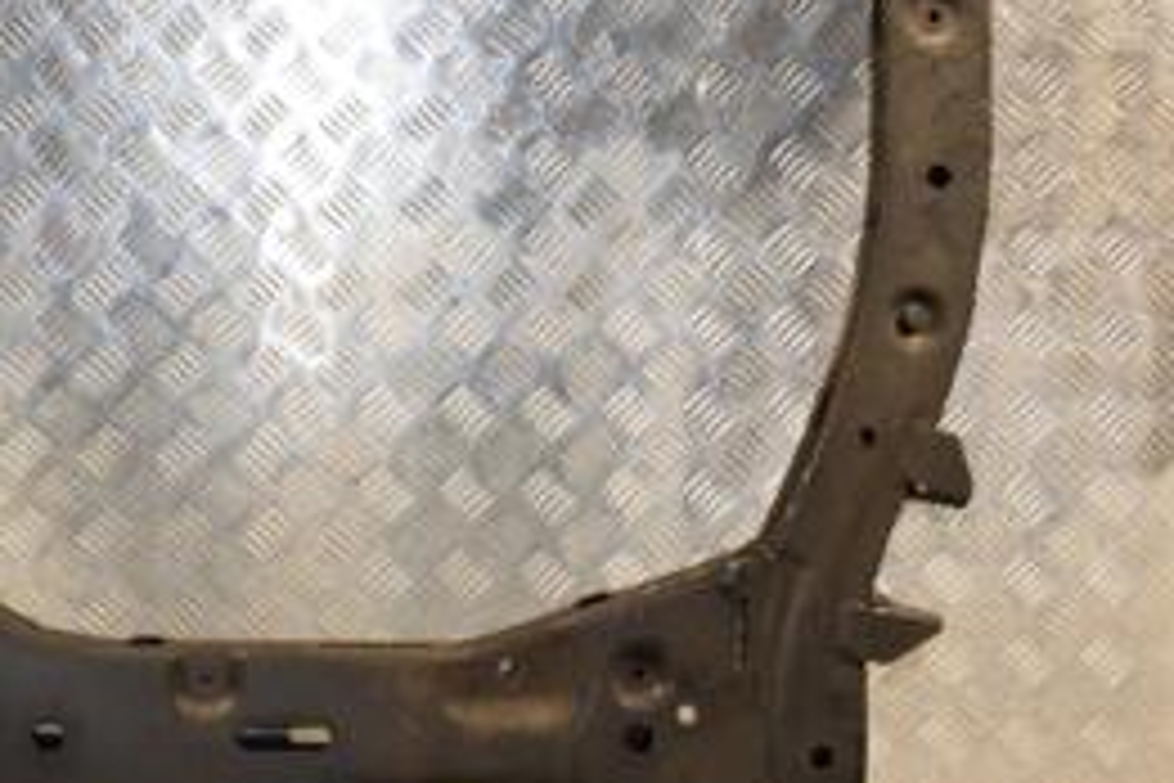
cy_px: 310
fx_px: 2809
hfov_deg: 23.3
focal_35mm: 86
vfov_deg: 15.8
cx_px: 265
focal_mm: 25
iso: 800
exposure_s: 1/200
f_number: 7.1
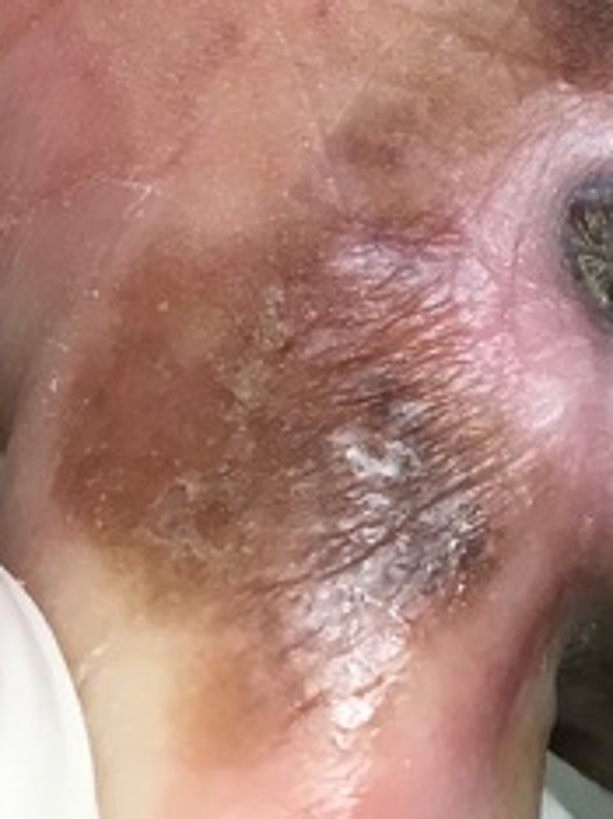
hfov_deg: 11.3
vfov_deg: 14.8
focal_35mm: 127
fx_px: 3004
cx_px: 848
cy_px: -276
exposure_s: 1/30
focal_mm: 4.15
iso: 40
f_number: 2.2
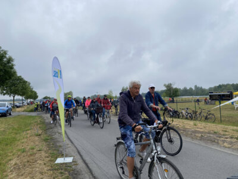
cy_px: 90
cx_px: 119
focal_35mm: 26
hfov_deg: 67.3
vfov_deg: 53.1
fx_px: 179
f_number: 1.8
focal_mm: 4.2
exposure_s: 1/2066
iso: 32
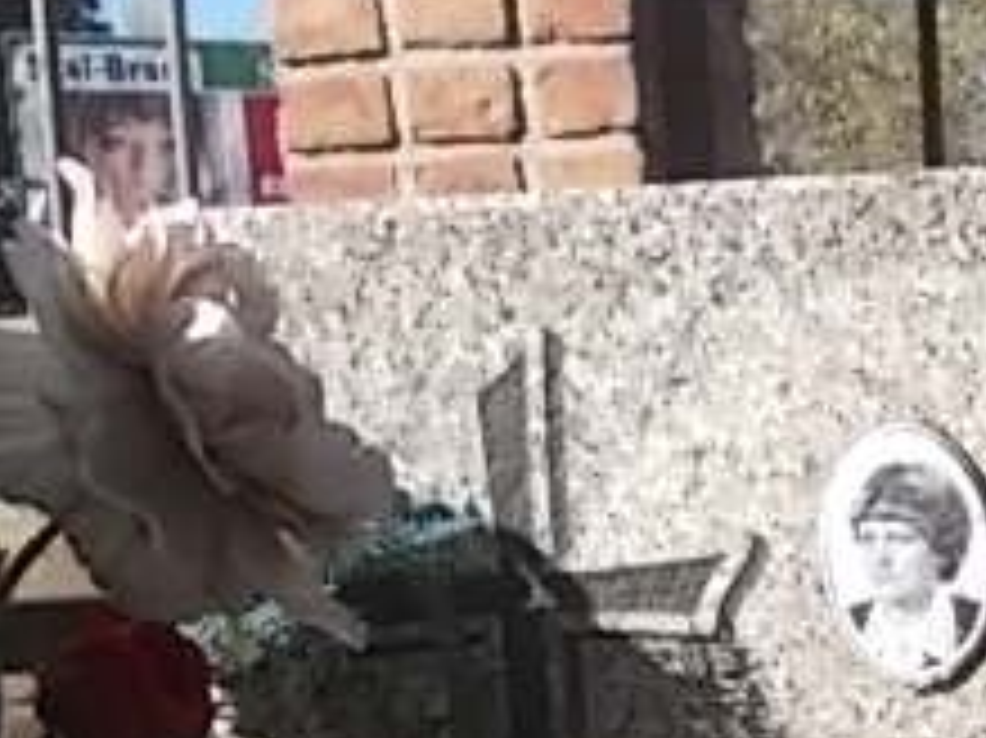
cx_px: 1139
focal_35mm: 82
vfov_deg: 17.0
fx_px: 2334
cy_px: 945
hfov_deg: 22.3
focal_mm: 4
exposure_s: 1/160
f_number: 5.4
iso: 80
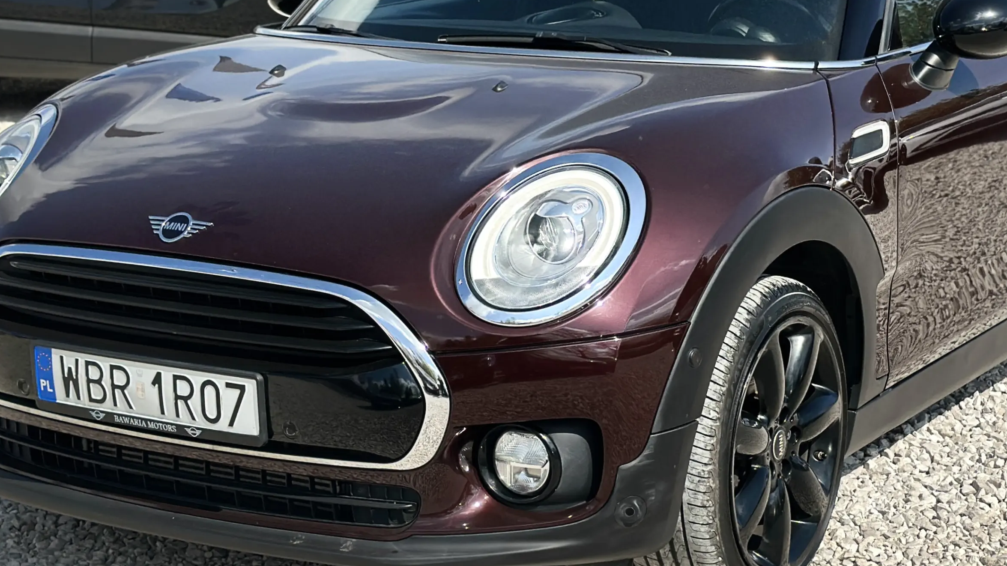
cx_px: 589
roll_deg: +0.5
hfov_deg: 25.0
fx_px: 2269
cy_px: 173
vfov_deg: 14.2
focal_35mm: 85
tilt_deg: -10.6
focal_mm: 6.86
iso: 100
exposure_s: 1/5556
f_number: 1.78
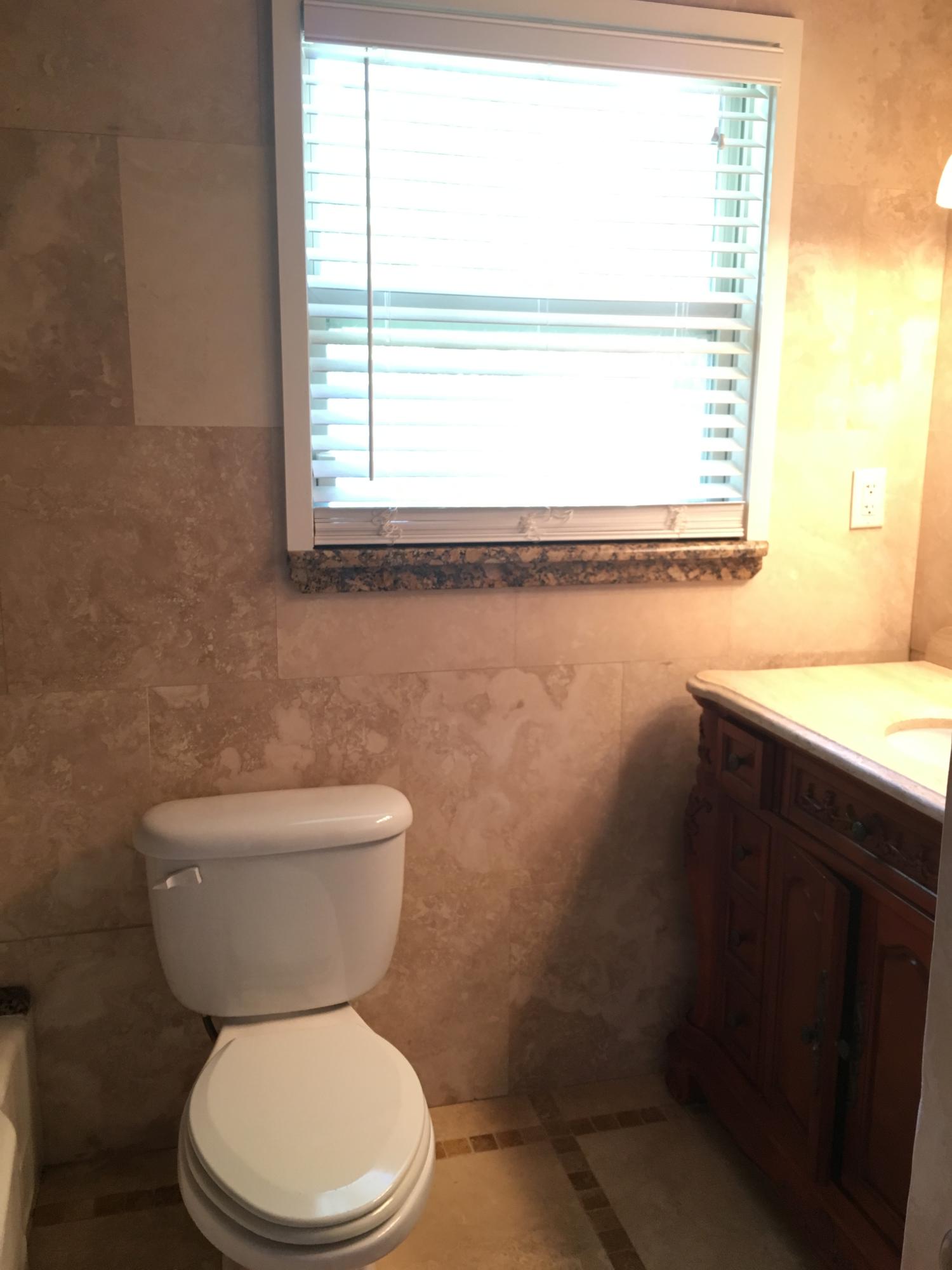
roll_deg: -0.6
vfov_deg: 61.7
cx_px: 476
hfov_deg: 48.2
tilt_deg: -9.9
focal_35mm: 29
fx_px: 1063
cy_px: 635
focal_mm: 4.15
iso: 100
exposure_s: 1/30
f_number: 2.2
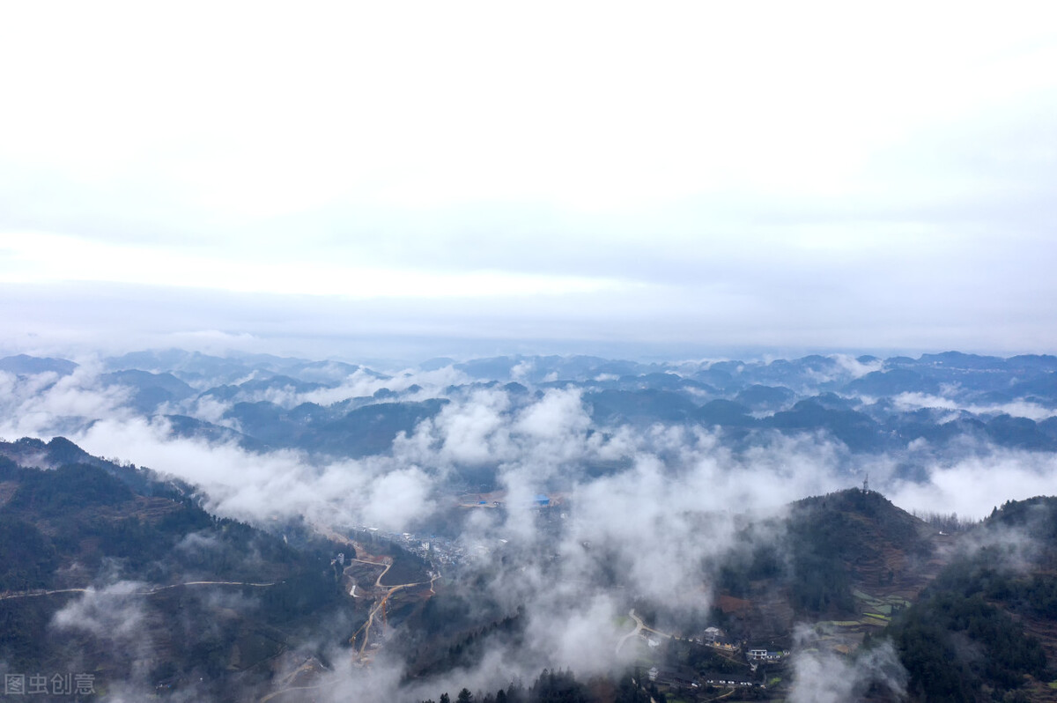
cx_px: 528
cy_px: 352
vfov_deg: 46.3
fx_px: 821
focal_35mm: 28
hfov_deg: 65.5
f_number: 4.5
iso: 100
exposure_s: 1/80
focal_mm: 10.26
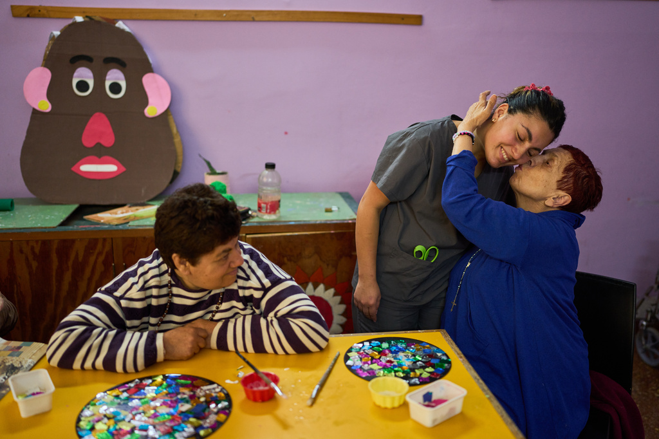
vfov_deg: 37.8
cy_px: 220
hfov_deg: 54.4
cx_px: 330
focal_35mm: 35
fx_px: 640
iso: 1000
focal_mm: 35
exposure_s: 1/400
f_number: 1.4
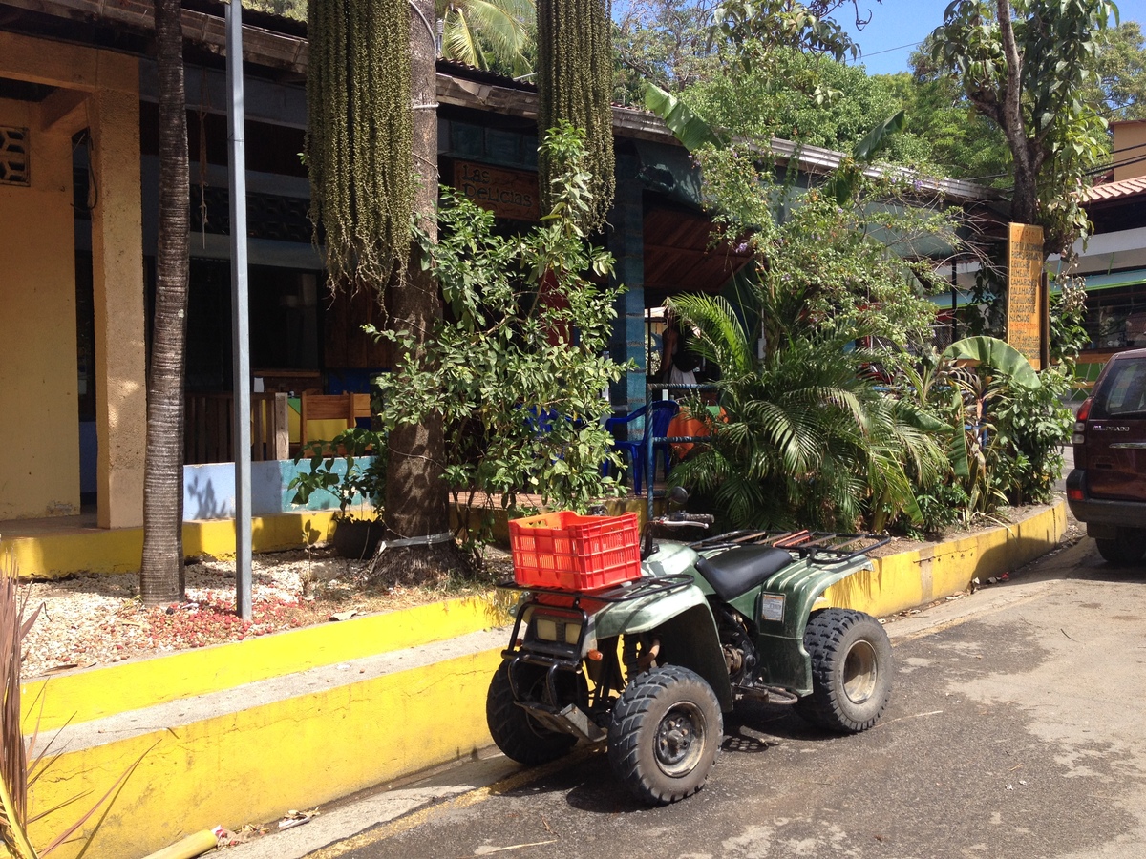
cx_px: 573
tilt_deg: -3.8
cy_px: 430
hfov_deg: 52.6
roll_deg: +1.7
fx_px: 1159
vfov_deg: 40.7
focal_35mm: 35
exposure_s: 1/726
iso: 50
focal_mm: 4.28
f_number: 2.4
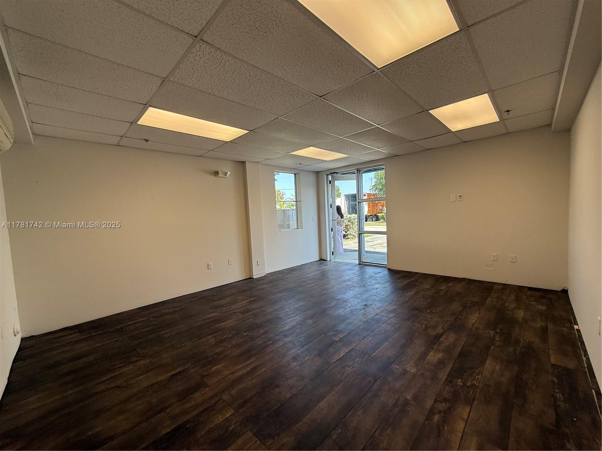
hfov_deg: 102.1
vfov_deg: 85.7
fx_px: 243
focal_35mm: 14
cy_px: 226
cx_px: 301
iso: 64
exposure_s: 1/125
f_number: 2.2
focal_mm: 2.22
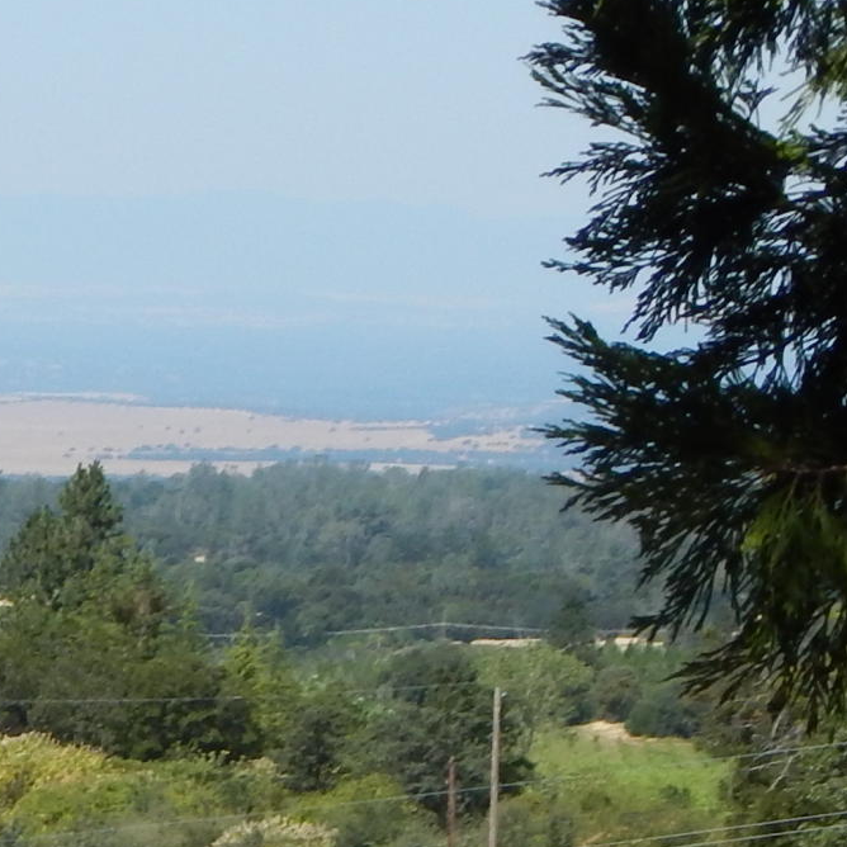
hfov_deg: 6.2
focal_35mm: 274
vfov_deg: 6.3
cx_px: -896
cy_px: 1063
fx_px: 7585
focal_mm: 12.3
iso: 125
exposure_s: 1/1000
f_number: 4.1
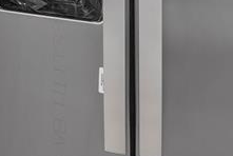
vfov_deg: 14.3
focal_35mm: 74
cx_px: -54
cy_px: -185
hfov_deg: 24.5
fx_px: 480
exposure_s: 1/1.25
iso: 160
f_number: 9
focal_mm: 16
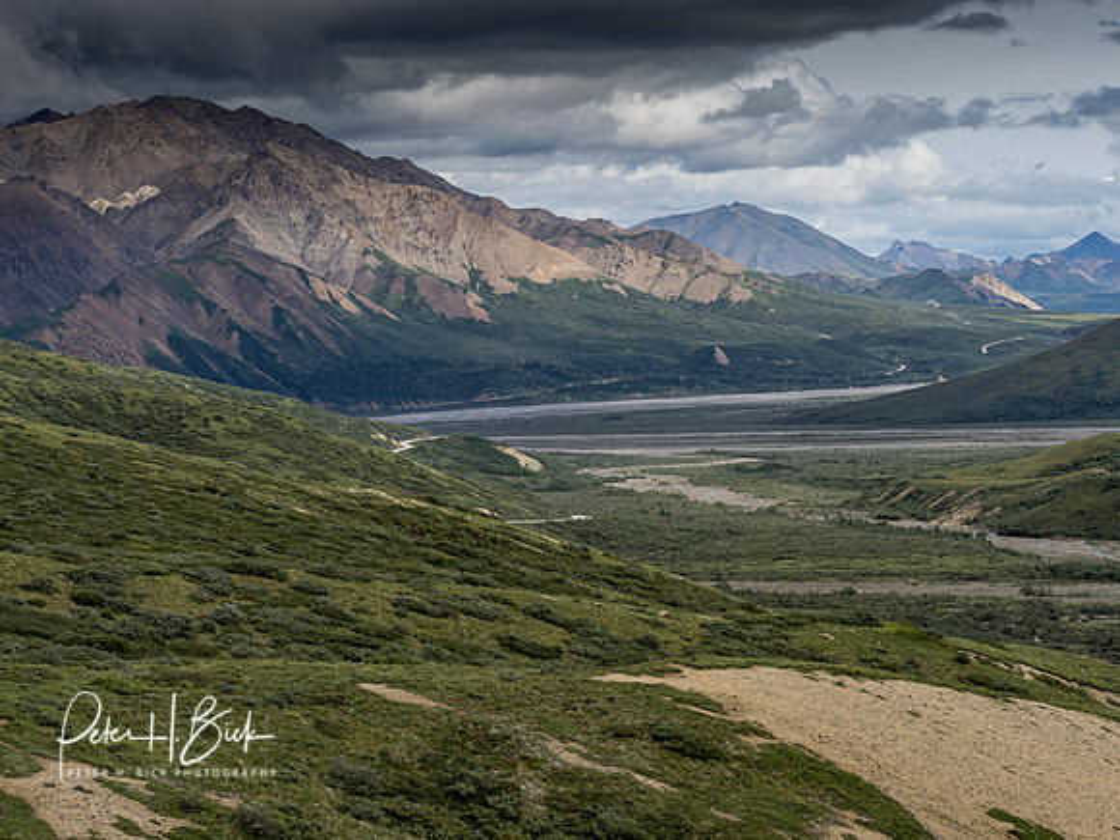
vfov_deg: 14.8
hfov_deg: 19.6
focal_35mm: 100
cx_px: 560
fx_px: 3235
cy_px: 420
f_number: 5.6
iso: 500
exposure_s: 1/1250
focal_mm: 50
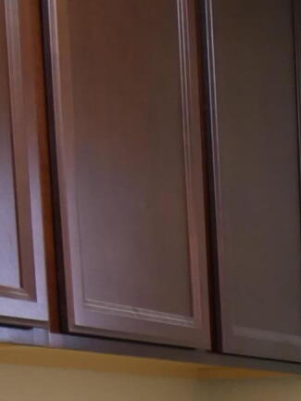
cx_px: 532
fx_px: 1284
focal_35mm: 111
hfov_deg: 12.3
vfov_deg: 16.0
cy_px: 631
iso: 800
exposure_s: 1/60
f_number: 3.5
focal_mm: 12
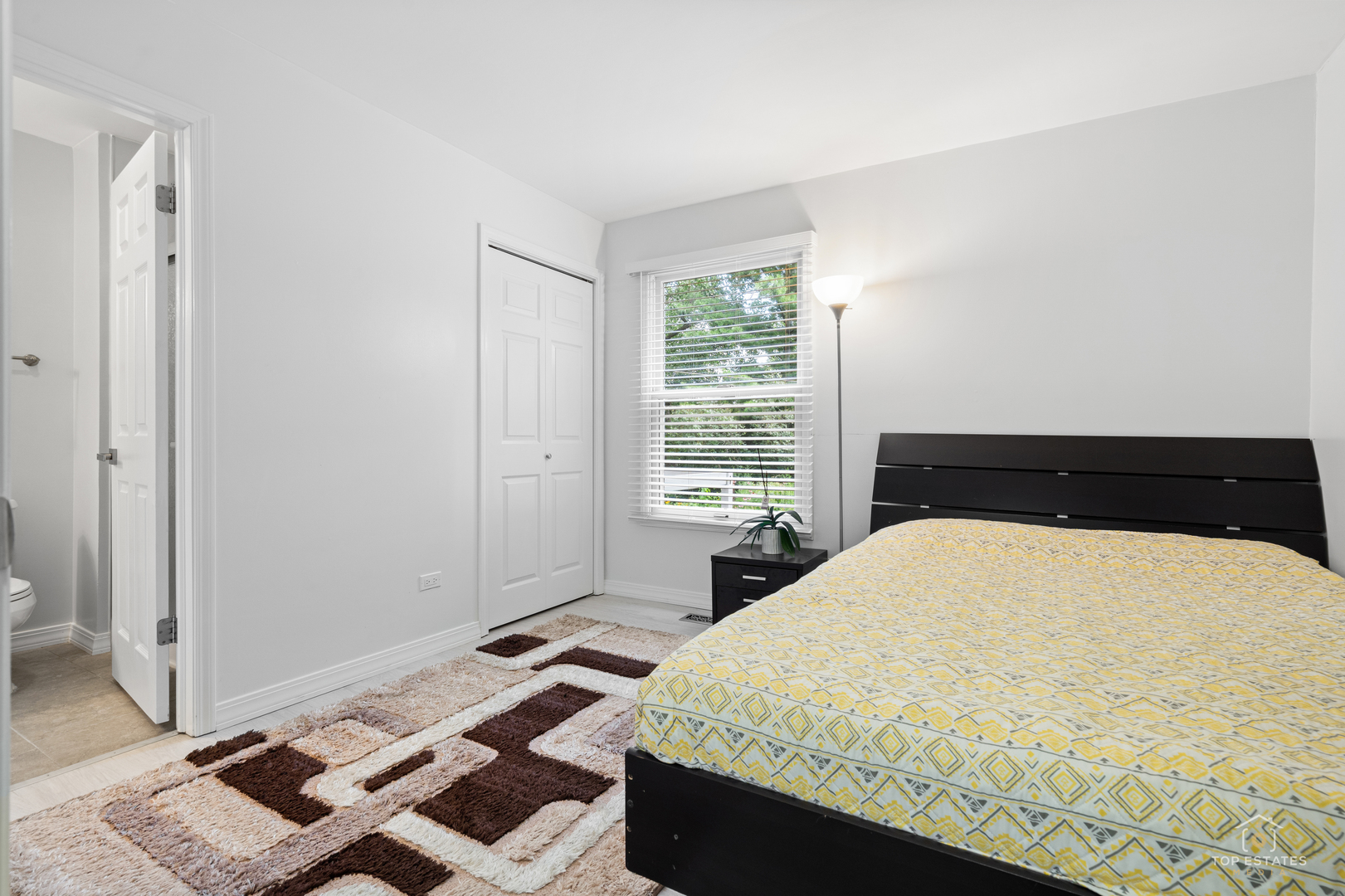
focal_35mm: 16
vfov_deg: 73.7
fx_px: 598
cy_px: 448
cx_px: 672
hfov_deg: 96.7
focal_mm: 16
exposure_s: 1/5
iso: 400
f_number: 9
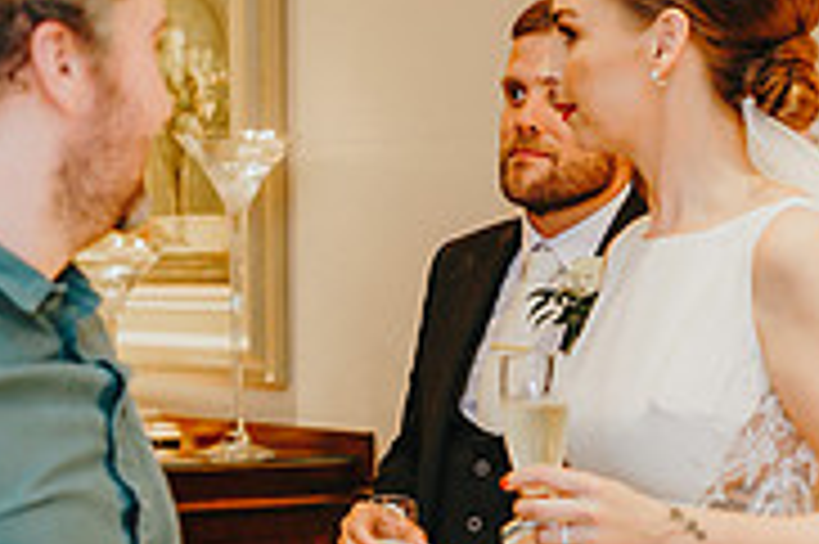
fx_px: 2637
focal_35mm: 116
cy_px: 470
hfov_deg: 17.6
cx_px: 536
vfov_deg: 11.7
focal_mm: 35
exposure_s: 1/200
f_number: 2.2
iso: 640
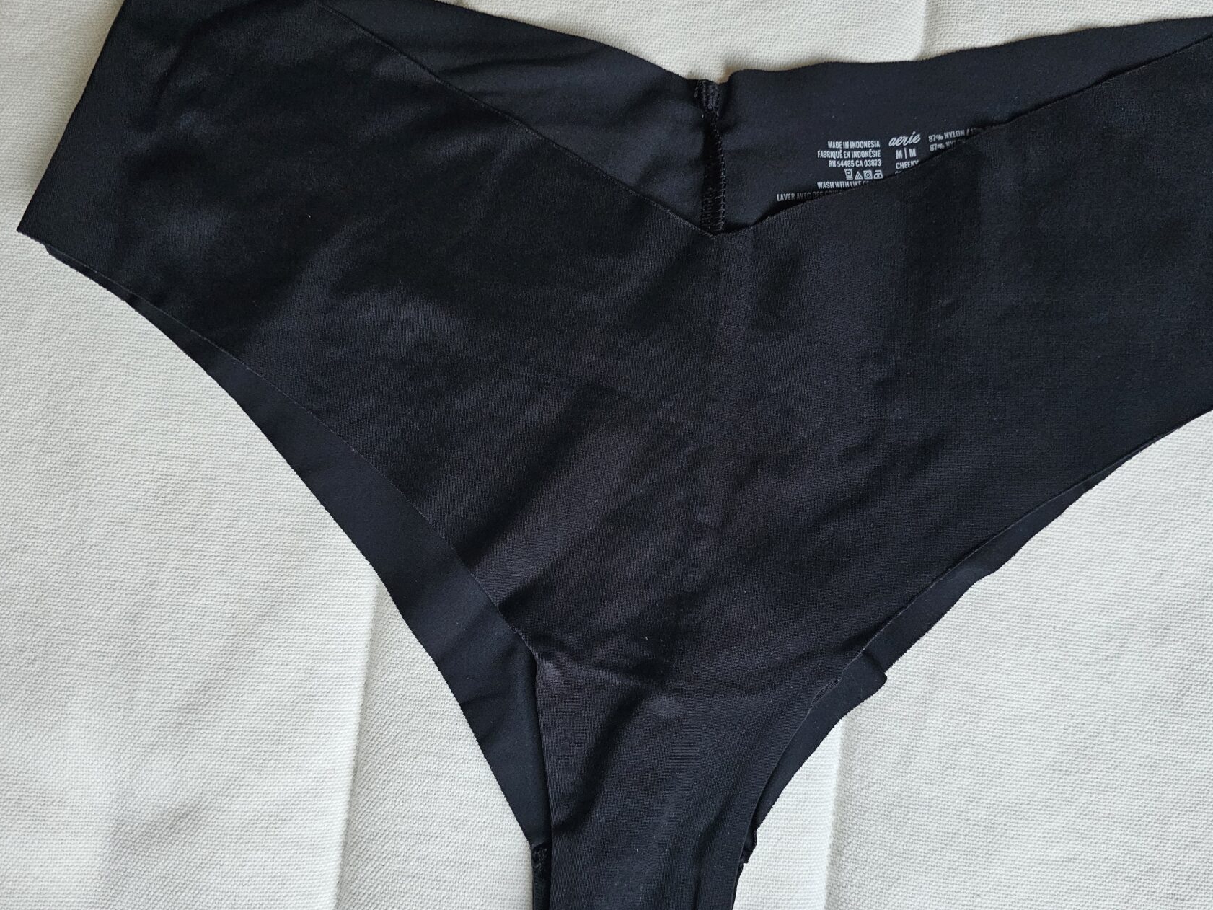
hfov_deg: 63.4
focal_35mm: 28
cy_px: 490
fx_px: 981
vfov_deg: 49.7
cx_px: 641
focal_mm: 6.3
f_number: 1.7
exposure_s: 1/120
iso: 800
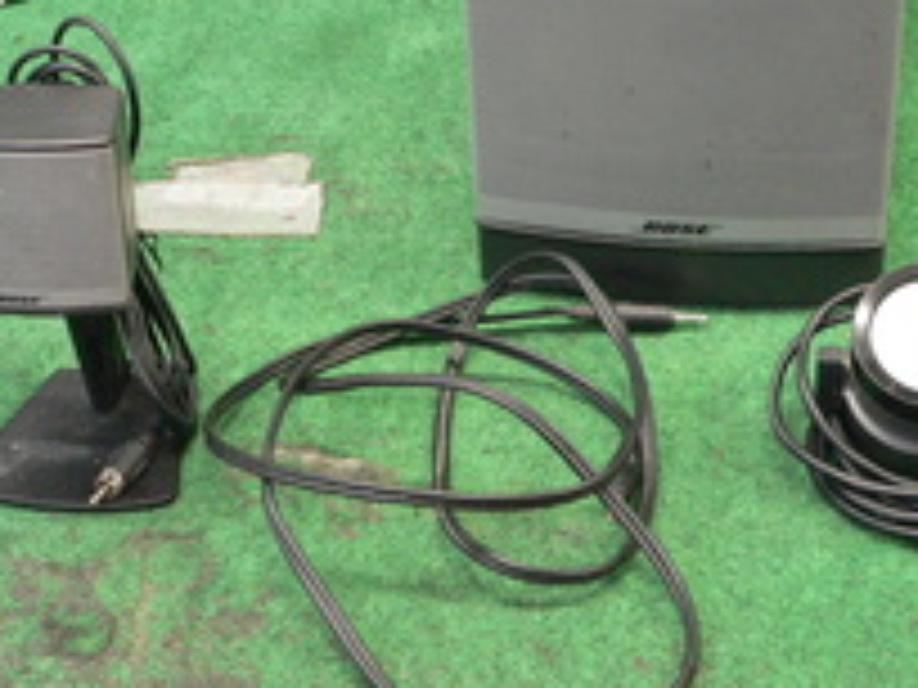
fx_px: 1777
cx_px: 698
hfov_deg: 28.5
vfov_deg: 21.8
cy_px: 182
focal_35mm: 67
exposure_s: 1/10
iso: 200
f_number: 2.8
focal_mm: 6
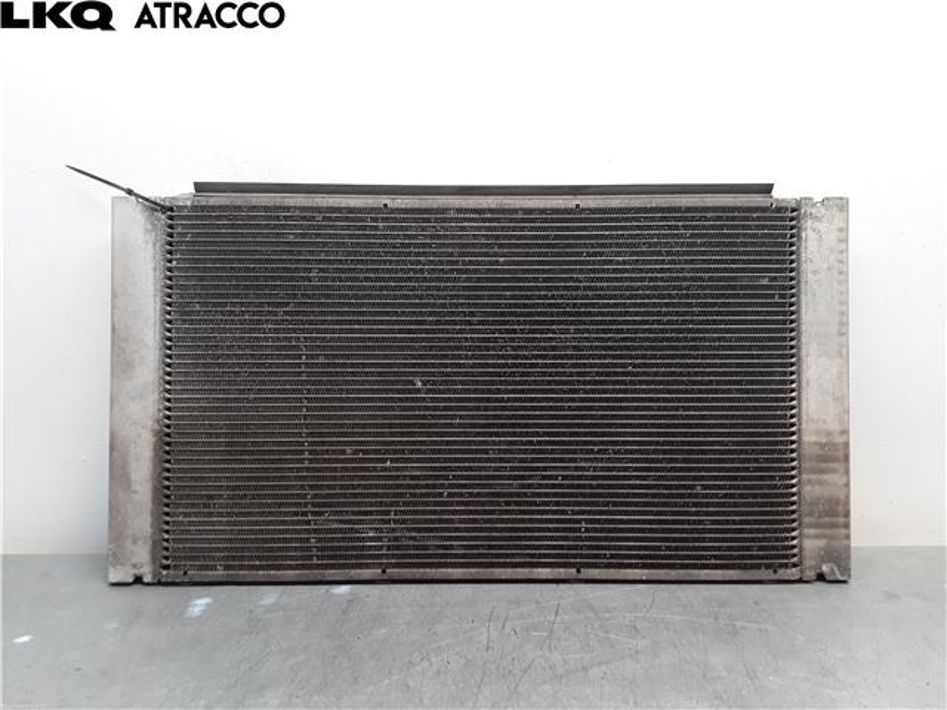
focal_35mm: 28
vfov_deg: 49.7
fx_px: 766
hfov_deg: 63.4
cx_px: 474
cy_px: 355
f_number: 1.9
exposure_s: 1/50
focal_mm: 2.91
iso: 50
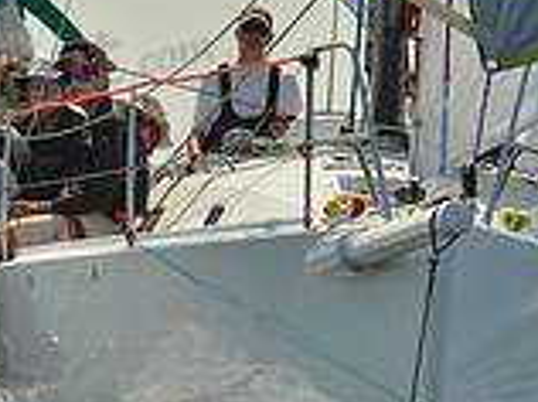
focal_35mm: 477
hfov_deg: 4.2
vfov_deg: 3.1
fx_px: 7402
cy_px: 227
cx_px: 392
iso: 200
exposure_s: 1/1250
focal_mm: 135
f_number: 8
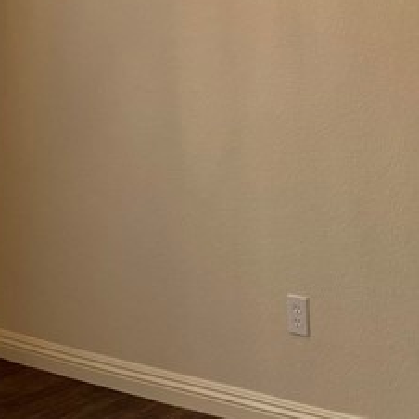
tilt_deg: -8.0
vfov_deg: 16.7
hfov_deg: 16.7
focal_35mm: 104
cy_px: 122
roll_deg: +2.7
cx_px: 152
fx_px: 1424
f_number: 1.8
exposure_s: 1/120
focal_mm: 4.25
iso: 125
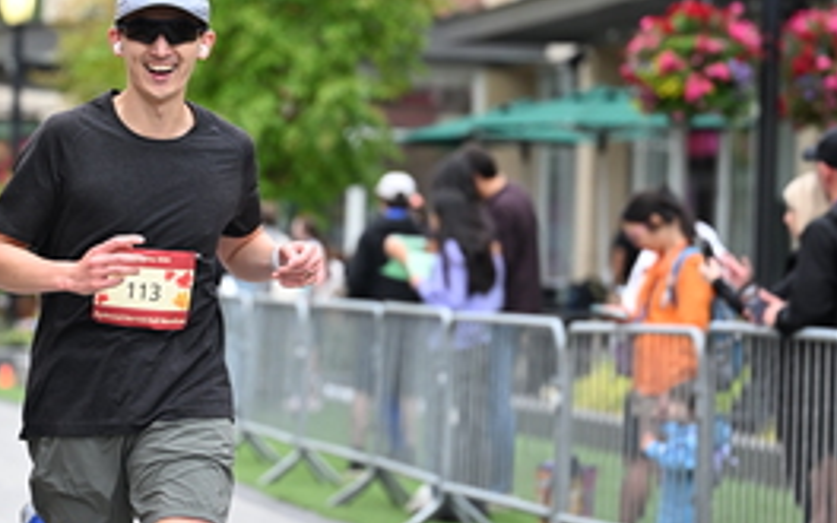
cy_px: 184
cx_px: 265
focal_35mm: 191
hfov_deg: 11.0
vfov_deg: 6.9
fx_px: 4357
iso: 640
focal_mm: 90
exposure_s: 1/1600
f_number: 2.8
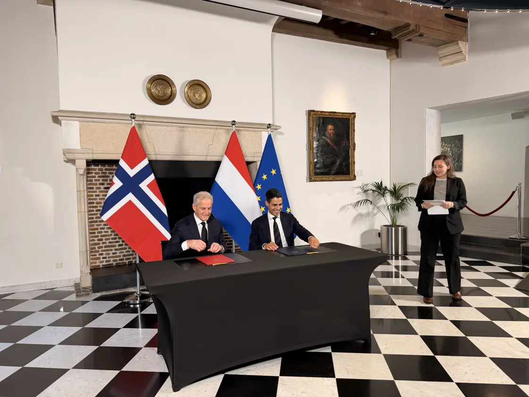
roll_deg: +0.2
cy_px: 198
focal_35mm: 24
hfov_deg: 71.6
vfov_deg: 56.8
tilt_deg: -3.4
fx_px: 367
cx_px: 264
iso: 64
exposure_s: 1/100
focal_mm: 6.76
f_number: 1.78
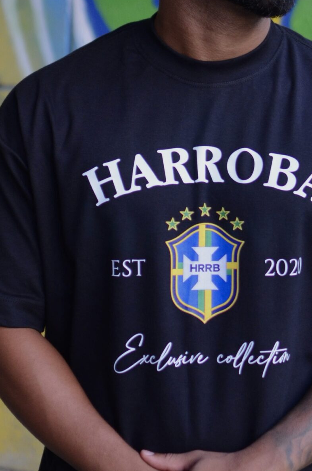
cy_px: 210
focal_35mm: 113
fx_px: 1477
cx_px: 197
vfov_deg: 18.1
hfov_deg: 12.0
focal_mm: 35
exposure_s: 1/160
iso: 500
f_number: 2.2
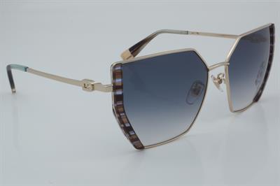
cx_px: 140
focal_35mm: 68
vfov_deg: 20.1
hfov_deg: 29.9
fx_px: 525
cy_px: 93
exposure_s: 1/4
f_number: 32
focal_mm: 45
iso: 100
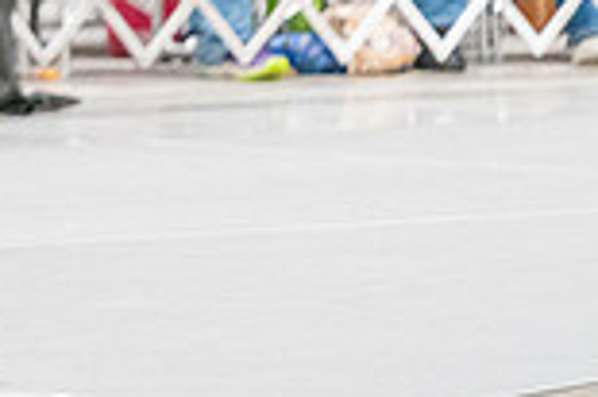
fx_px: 12445
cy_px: -260
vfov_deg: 1.8
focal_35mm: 750
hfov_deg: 2.7
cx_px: -482
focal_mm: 200
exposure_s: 1/250
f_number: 2.8
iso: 10000
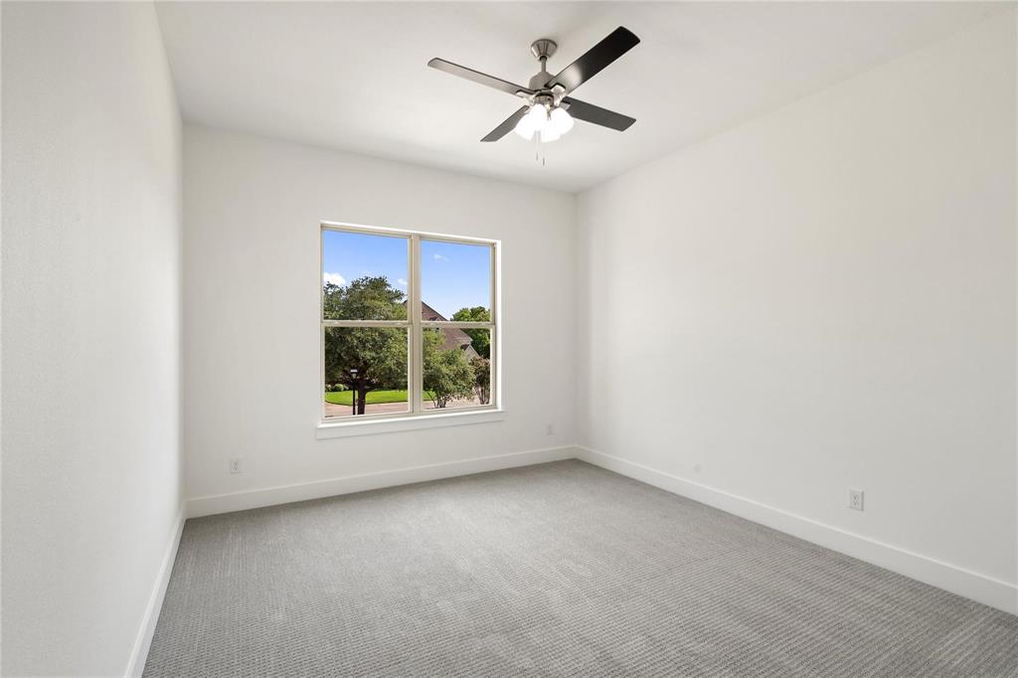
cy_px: 339
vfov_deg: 73.7
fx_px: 452
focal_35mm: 16
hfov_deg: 96.8
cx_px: 509
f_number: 10
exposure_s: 1/2.5
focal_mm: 16
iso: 250
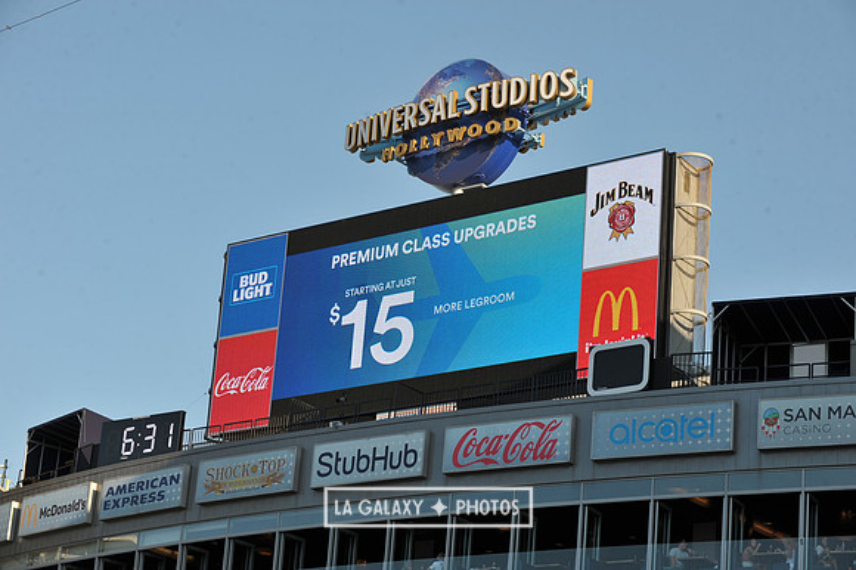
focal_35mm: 95
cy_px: 285
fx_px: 2258
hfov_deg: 21.5
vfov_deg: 14.4
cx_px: 428
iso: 200
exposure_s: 1/320
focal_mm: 95
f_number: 9
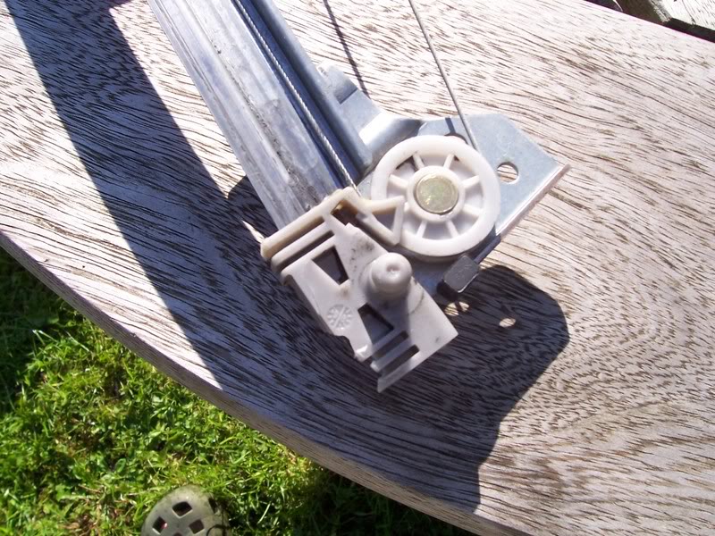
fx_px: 702
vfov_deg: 41.8
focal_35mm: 34
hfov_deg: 54.0
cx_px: 358
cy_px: 268
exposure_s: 1/250
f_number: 5.6
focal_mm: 5.6
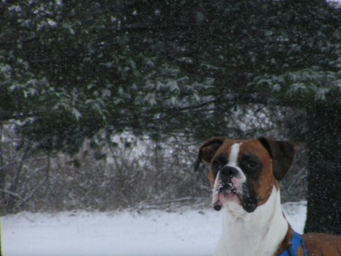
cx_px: 245
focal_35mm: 449
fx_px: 4422
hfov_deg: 4.4
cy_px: 174
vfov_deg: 3.3
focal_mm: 47.6
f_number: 5
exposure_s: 1/400
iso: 50
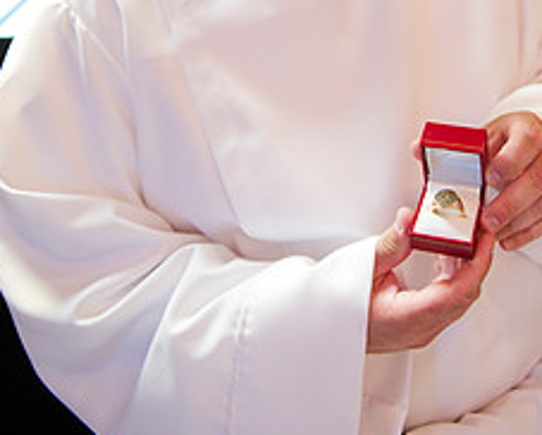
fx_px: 835
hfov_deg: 35.7
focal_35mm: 52
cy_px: -5
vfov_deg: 27.4
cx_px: 350
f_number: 2.8
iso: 2000
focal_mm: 28
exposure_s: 1/125
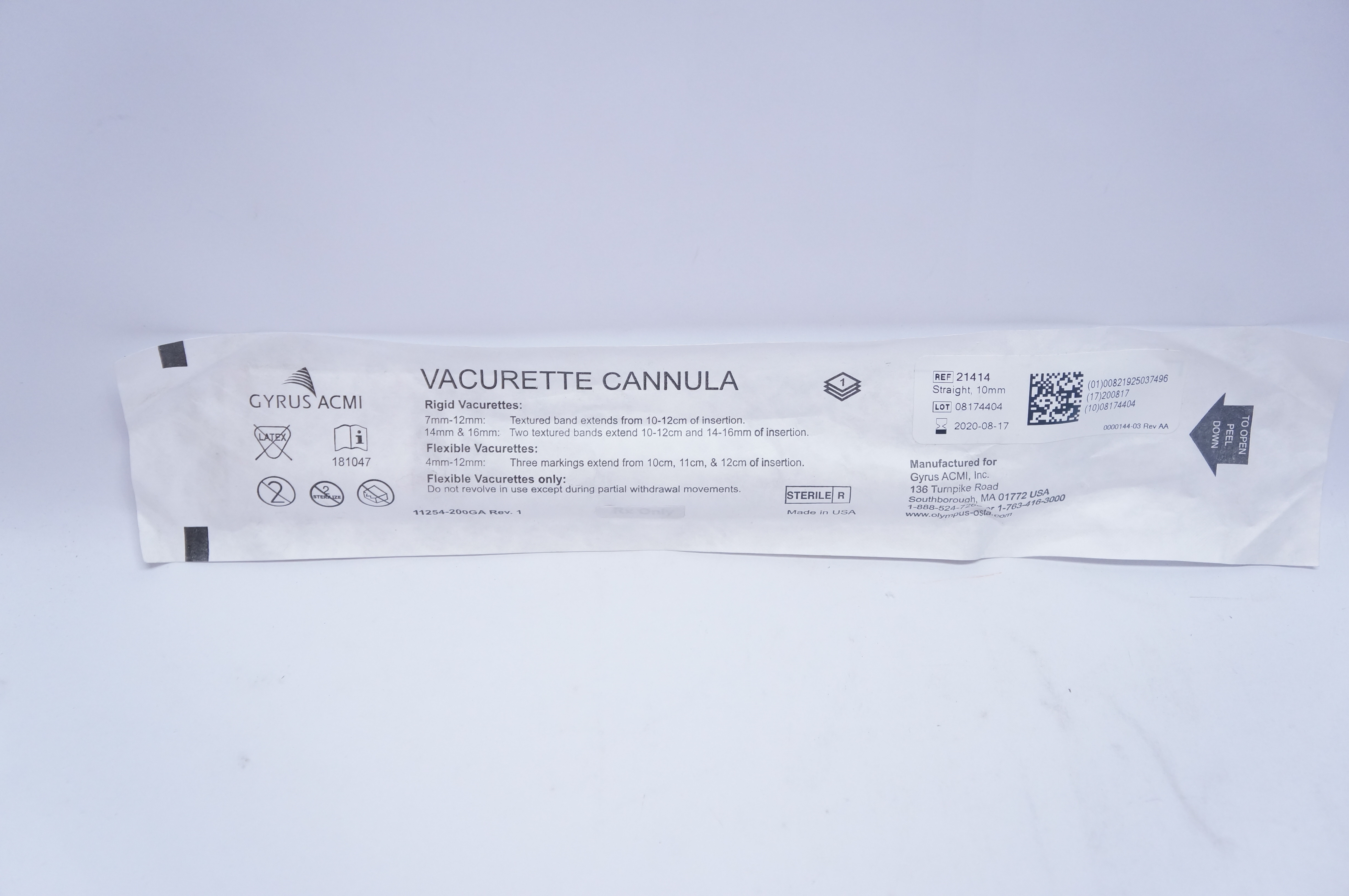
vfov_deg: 28.0
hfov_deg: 41.2
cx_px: 674
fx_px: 1797
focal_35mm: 48
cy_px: 448
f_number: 4
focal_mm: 32
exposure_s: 1/160
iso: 800
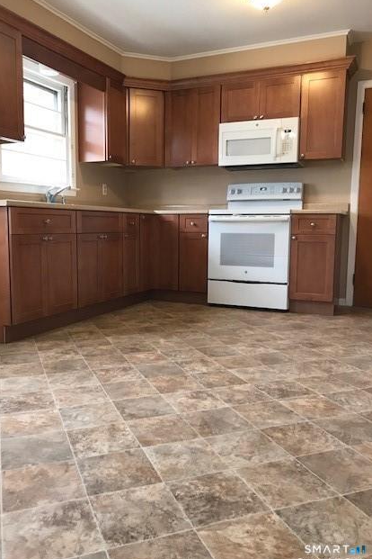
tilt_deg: -6.9
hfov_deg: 43.6
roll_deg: -1.3
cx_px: 168
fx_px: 465
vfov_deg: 61.9
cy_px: 284
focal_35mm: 30
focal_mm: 3.99
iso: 40
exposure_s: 1/24
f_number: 1.8
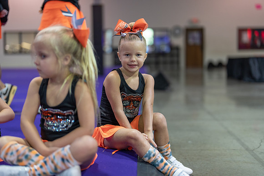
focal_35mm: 50
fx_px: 367
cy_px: 88
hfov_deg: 39.6
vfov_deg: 27.0
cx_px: 132
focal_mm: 50
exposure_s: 1/400
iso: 640
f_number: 1.2
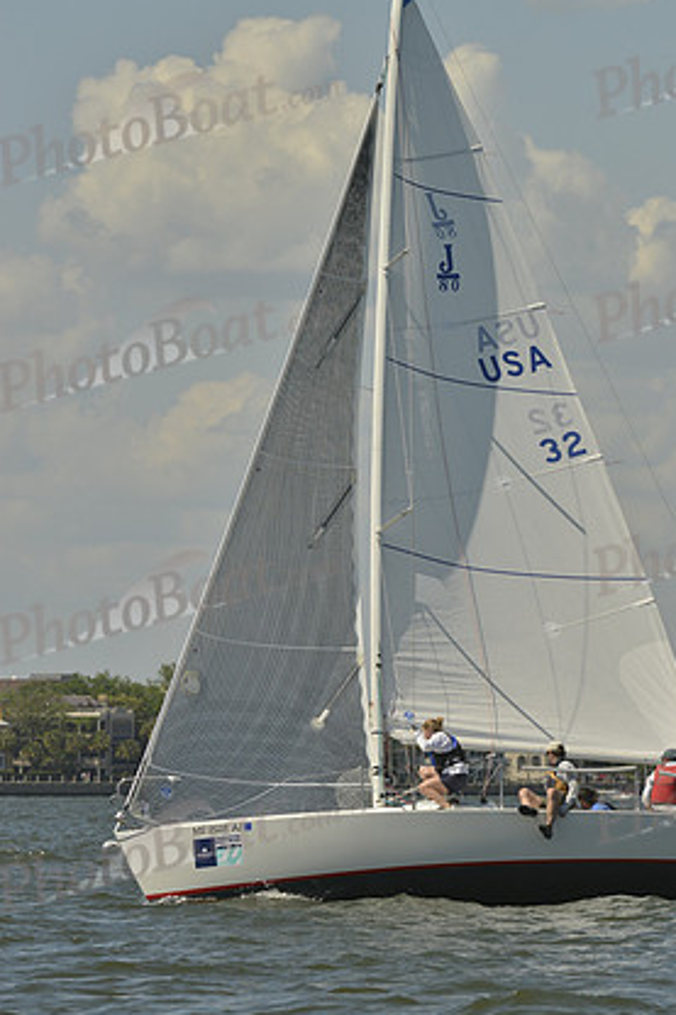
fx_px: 7864
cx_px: 467
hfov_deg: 4.9
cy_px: 442
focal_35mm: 279
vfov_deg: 7.4
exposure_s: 1/1600
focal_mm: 200
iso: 280
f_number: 9
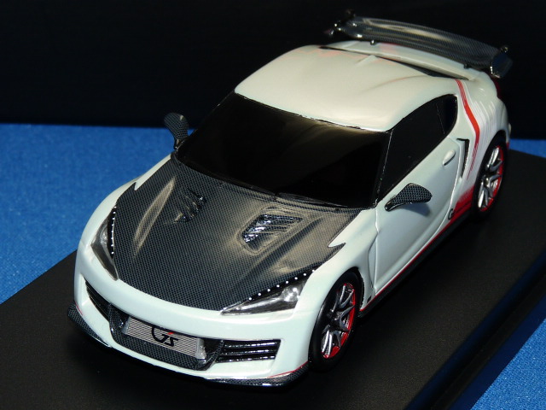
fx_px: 1893
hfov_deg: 16.4
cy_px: 205
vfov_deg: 12.3
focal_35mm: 120
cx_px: 273
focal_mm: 12.4
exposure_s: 1/40
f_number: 4
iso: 100
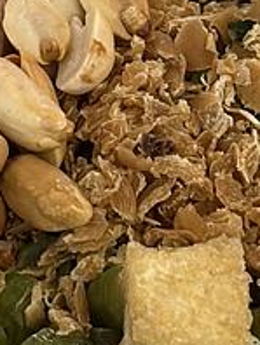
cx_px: 63
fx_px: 3358
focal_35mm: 336
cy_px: -91
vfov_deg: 5.9
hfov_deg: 4.4
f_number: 1.6
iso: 125
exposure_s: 1/50
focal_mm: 5.96
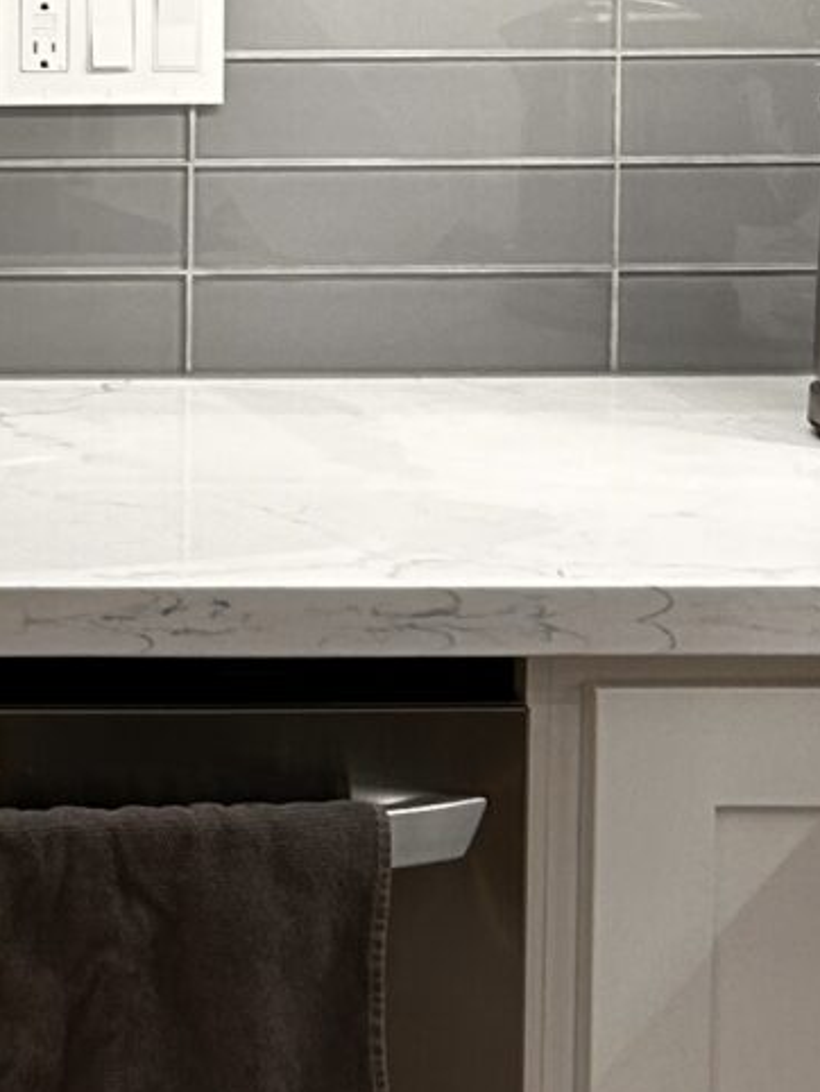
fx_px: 4355
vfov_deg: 13.9
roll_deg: +0.2
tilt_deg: -2.9
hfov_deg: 9.5
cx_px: -1201
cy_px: -147
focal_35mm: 138
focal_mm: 5.7
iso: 64
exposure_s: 1/120
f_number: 1.5
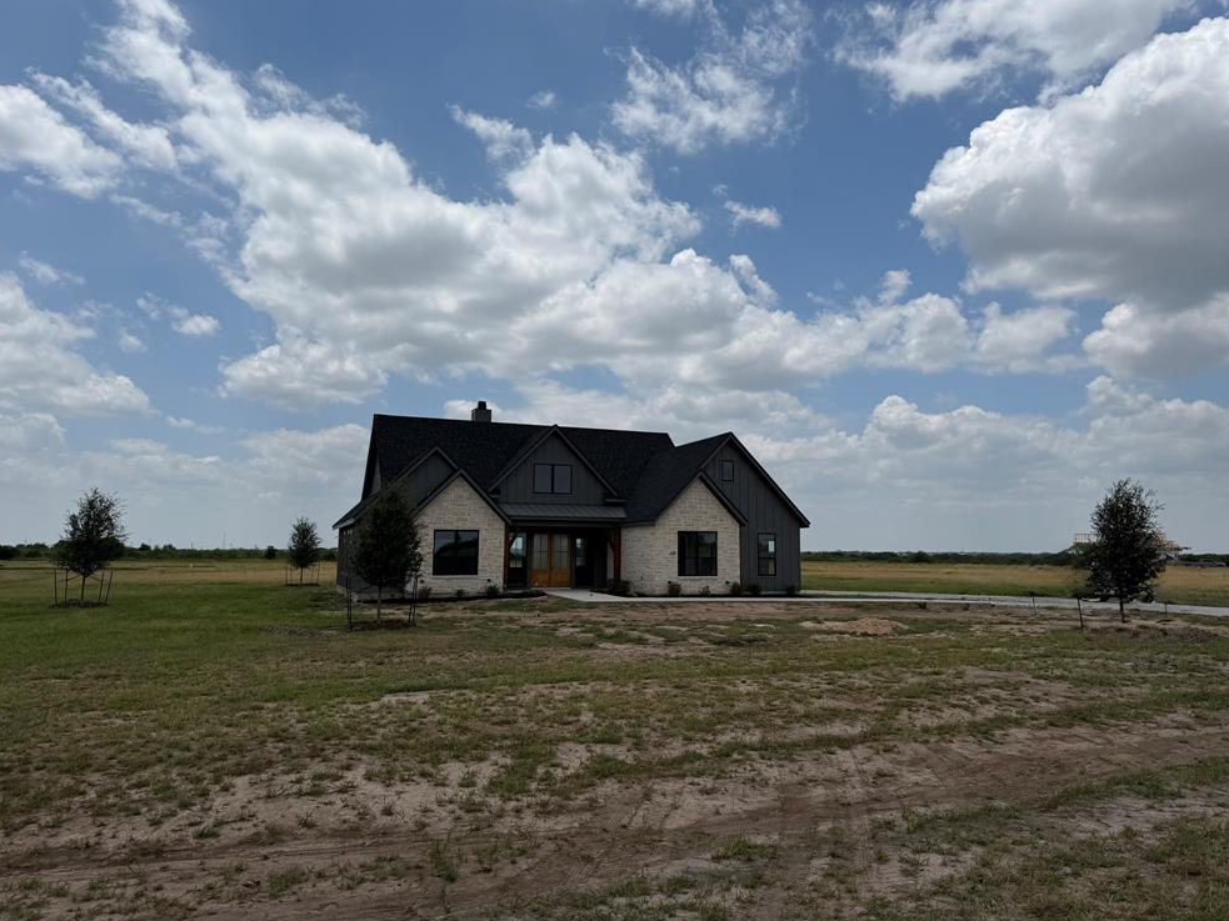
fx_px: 887
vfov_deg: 54.9
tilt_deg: +6.9
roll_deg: -0.9
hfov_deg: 69.4
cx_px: 628
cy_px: 447
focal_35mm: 25
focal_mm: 6.76
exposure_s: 1/11905
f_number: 1.78
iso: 80
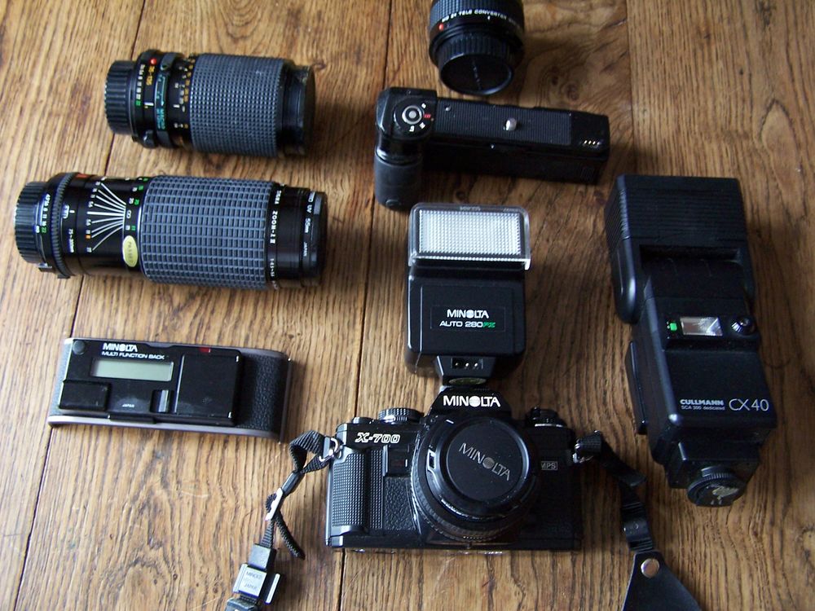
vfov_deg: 37.7
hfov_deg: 49.0
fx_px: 895
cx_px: 408
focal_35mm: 38
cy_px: 306
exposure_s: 1/8
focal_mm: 6.3
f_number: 2.8
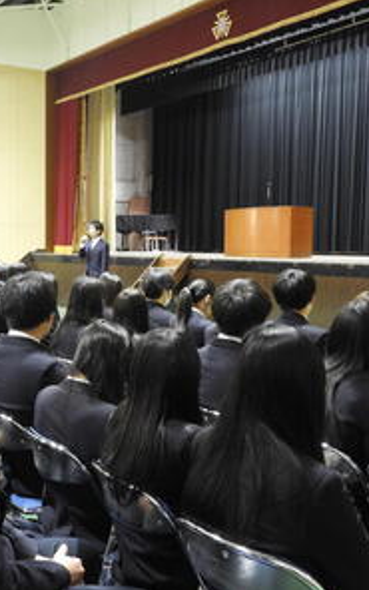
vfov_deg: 46.2
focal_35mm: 43
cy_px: 295
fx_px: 692
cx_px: 102
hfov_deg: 29.5
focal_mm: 5.4
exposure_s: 1/8
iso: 450
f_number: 3.5
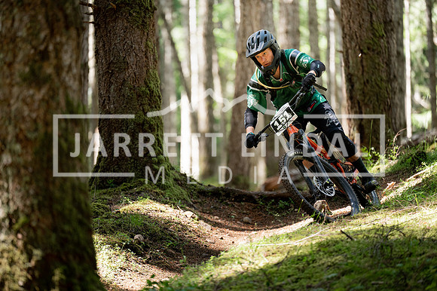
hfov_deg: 10.3
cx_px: 218
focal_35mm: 200
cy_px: 146
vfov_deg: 6.9
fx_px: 2426
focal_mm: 200
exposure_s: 1/1250
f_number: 2.8
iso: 2000
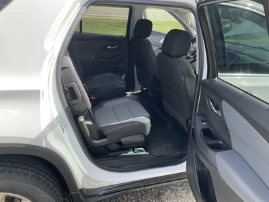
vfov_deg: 48.2
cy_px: 101
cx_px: 134
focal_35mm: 29
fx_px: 225
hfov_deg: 61.7
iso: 25
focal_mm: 3
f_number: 1.8
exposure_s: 1/333
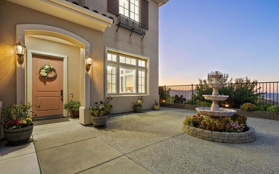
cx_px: 141
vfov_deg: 67.9
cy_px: 93
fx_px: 129
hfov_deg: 94.4
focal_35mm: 17
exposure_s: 2.5
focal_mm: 16
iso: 1600
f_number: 8
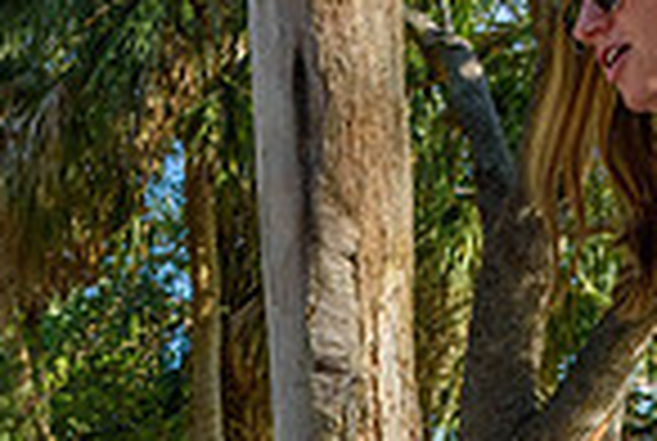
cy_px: 853
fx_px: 1957
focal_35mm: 107
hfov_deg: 18.4
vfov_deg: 11.7
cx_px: -54
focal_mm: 18
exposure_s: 1/250
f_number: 8
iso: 220
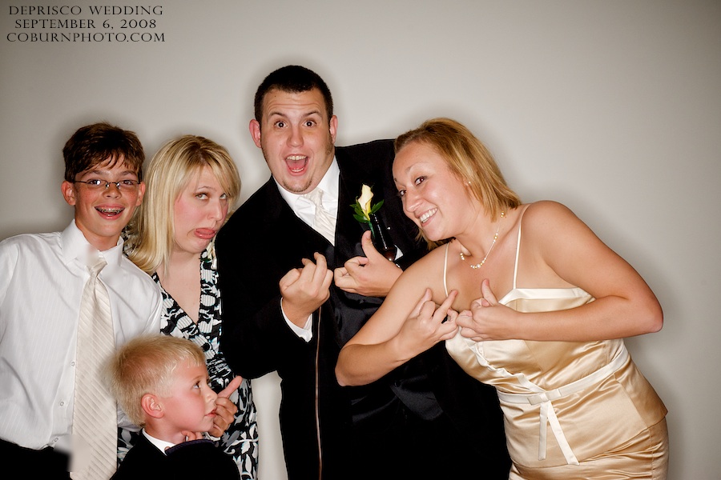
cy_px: 240
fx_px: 1202
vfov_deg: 22.6
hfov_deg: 33.4
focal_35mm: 60
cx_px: 360
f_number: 16
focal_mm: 40
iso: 200
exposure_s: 1/250
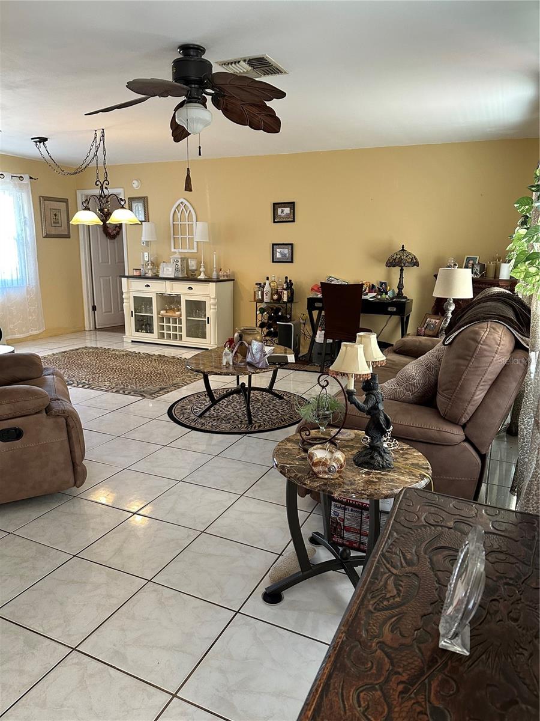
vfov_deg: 71.6
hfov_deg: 56.8
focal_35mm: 24
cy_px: 360
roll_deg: -1.2
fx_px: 499
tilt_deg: -12.6
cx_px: 270
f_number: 1.78
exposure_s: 1/60
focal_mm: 6.86
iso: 320
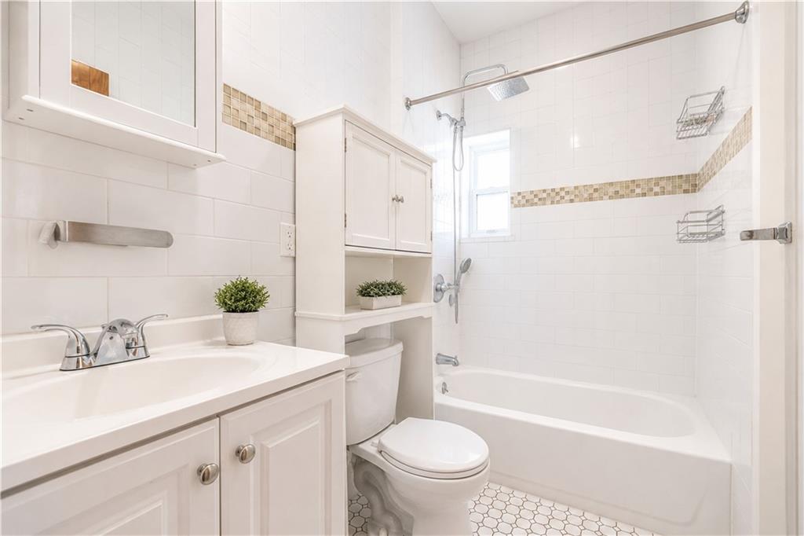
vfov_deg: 77.3
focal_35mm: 15
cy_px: 268
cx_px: 402
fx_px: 335
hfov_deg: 100.4
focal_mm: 10
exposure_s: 1/13
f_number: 5.6
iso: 2000
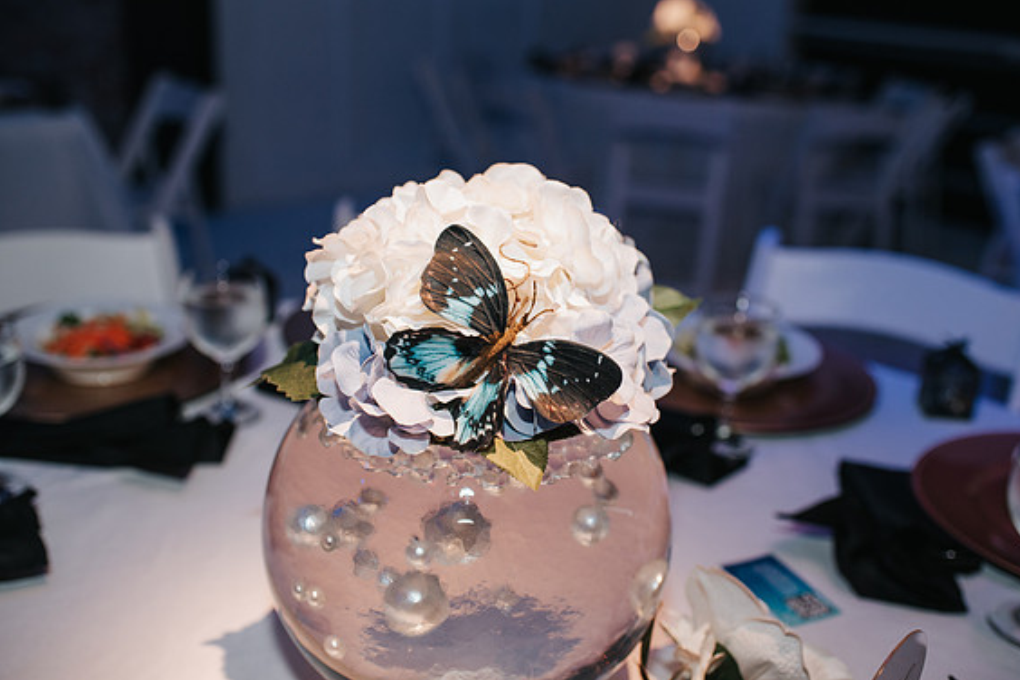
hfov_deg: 53.1
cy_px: 348
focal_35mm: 36
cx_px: 508
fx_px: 1020
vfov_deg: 36.9
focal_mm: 35
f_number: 2.8
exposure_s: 1/200
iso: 560
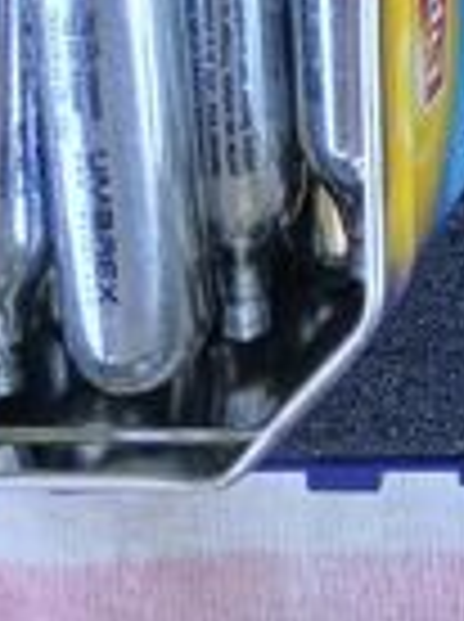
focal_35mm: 121
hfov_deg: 11.2
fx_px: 2169
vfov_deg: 13.5
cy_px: -702
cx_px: 878
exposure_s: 1/50
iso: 40
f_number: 1.8
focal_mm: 3.98
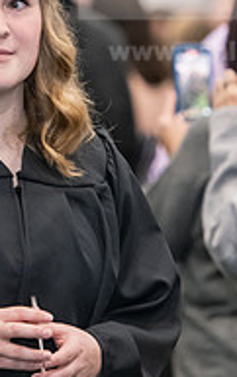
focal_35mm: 429
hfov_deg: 3.1
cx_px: 20
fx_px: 4424
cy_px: 93
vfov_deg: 4.9
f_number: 3.2
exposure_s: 1/200
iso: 3200
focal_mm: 140
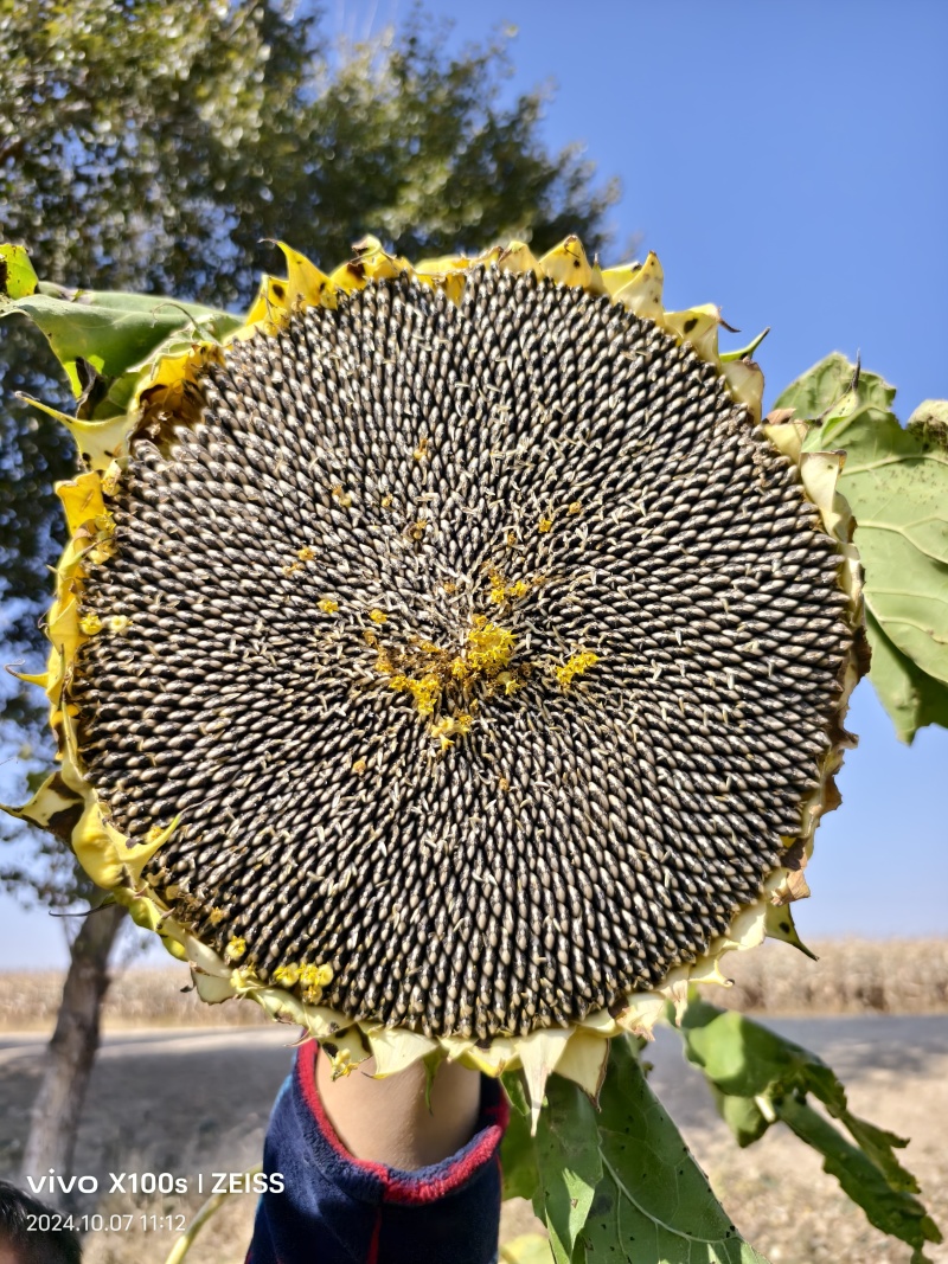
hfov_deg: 58.9
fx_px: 840
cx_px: 474
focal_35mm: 23
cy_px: 632
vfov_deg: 73.9
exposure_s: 1/4762
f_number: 1.57
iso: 71
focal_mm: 5.6
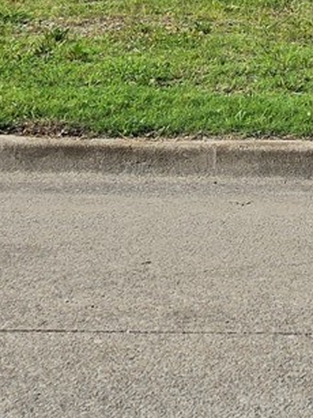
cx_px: 474
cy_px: -97
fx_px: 1737
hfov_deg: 10.0
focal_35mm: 144
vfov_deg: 13.3
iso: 64
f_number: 1.4
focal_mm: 6.5
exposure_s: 1/5015
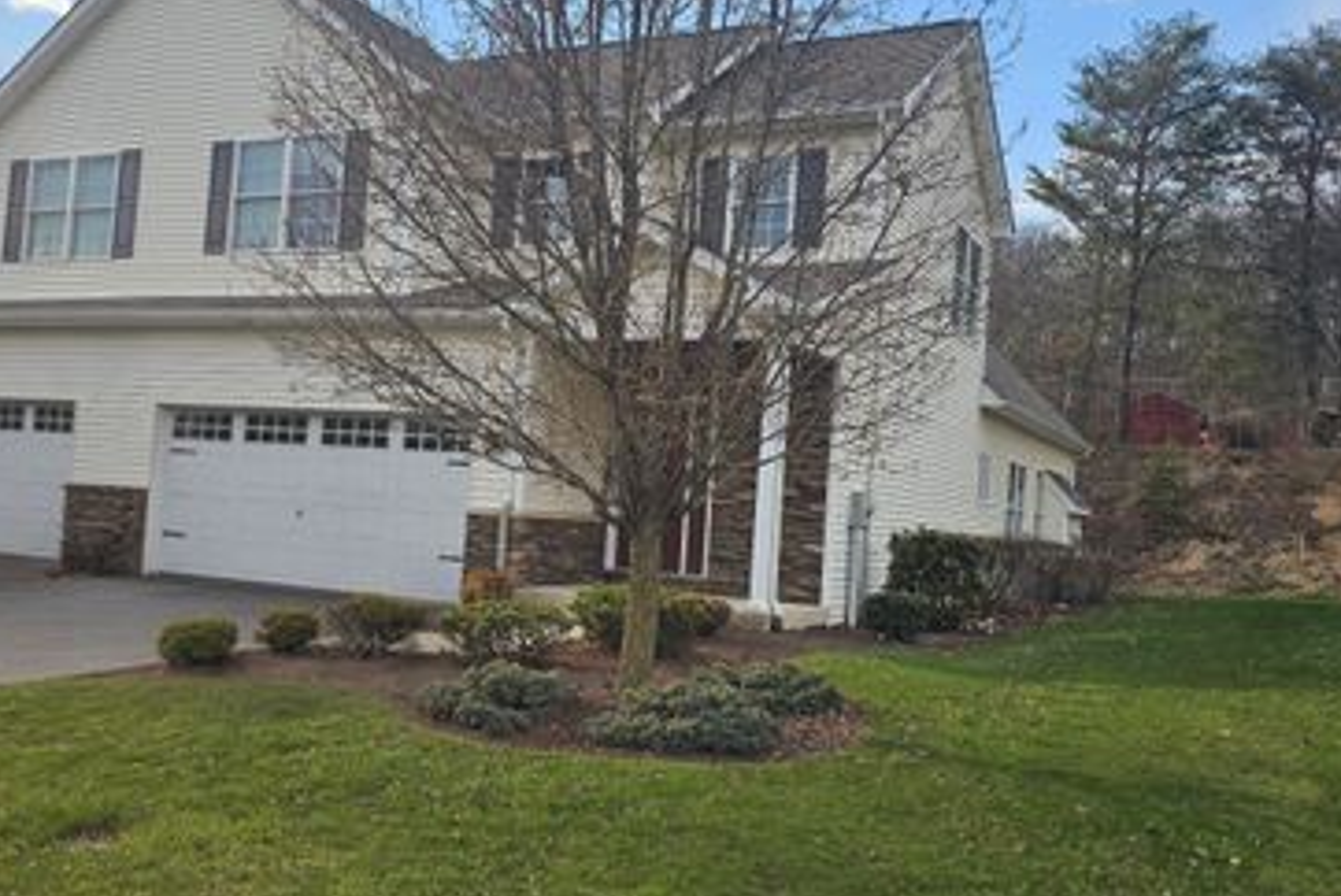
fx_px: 1230
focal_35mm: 33
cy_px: 435
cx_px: 645
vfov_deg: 40.0
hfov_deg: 57.2
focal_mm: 6.3
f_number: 1.7
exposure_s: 1/556
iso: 16
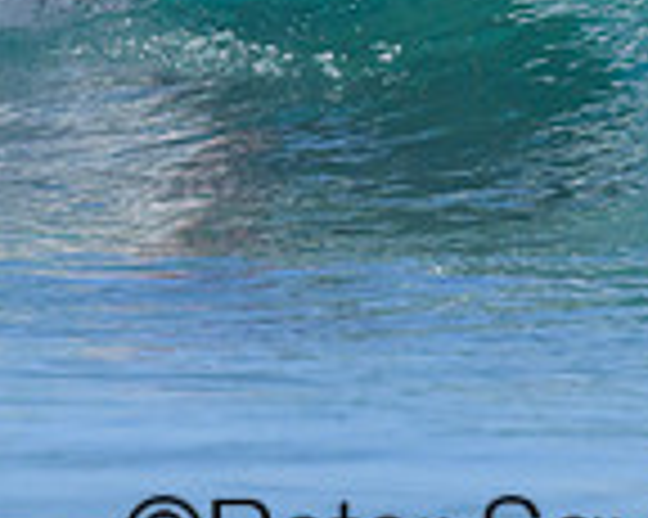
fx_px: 58090
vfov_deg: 0.5
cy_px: -209
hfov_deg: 0.6
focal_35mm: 3031
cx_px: 472
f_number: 11
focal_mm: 800
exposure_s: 1/2000
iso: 900
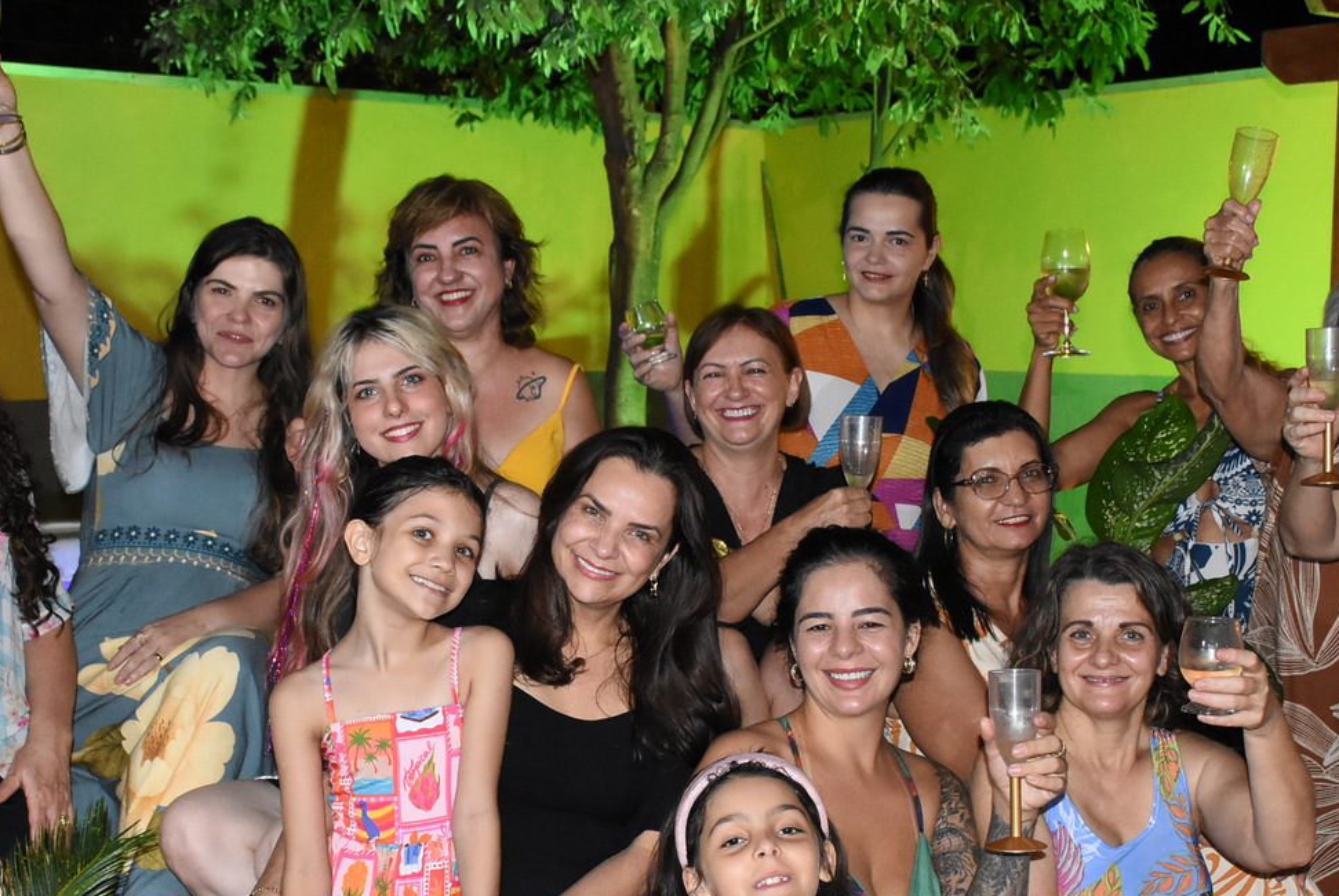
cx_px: 674
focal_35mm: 57
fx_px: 2116
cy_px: 670
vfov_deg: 23.7
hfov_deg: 35.1
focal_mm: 23
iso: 3200
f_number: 7.1
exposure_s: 1/60
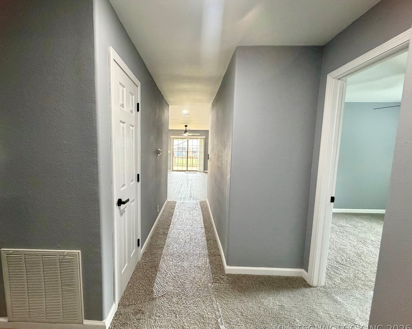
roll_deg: -0.5
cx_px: 187
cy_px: 167
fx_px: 183
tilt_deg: -5.3
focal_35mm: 15
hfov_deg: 96.5
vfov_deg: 84.0
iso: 320
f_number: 2.2
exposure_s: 1/77
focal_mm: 2.22
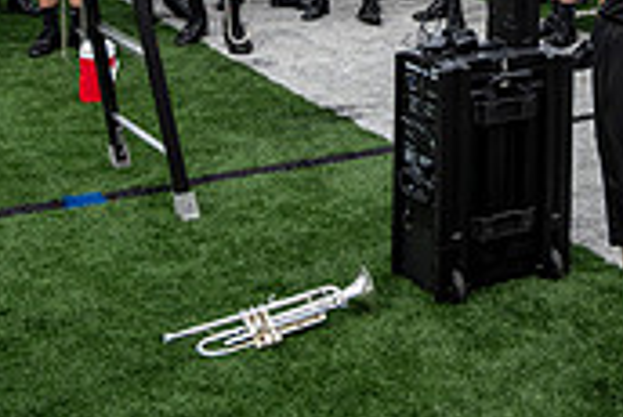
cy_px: -267
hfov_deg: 24.6
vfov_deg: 15.2
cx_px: 514
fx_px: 1403
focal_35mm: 81
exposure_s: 1/800
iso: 125
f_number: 4
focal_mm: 24
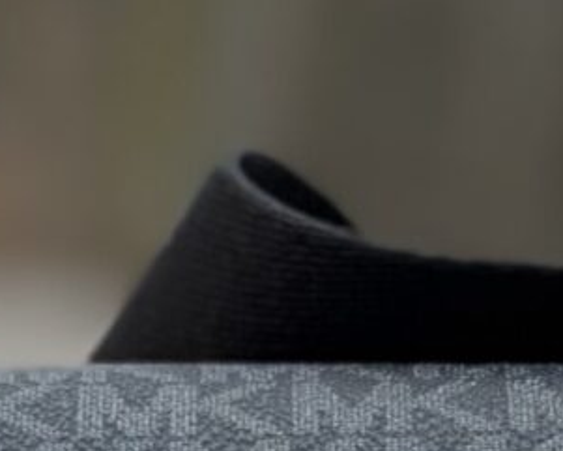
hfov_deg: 4.9
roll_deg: -0.2
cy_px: 1149
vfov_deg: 3.8
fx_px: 6634
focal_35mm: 398
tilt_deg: -8.3
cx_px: 155
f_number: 1.78
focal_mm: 6.76
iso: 64
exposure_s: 1/375
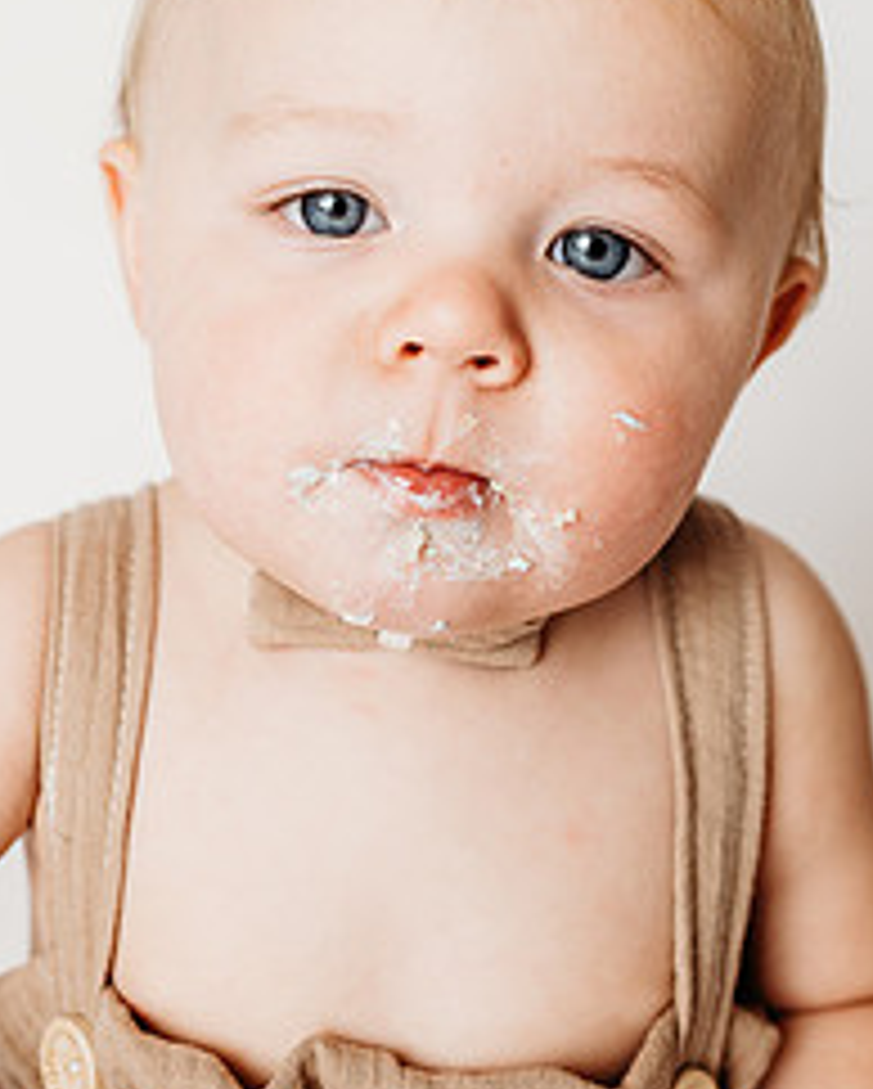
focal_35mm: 54
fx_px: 1742
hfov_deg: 28.1
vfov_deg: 34.0
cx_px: 396
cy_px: 263
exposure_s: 1/200
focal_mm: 24
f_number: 2.8
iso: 100
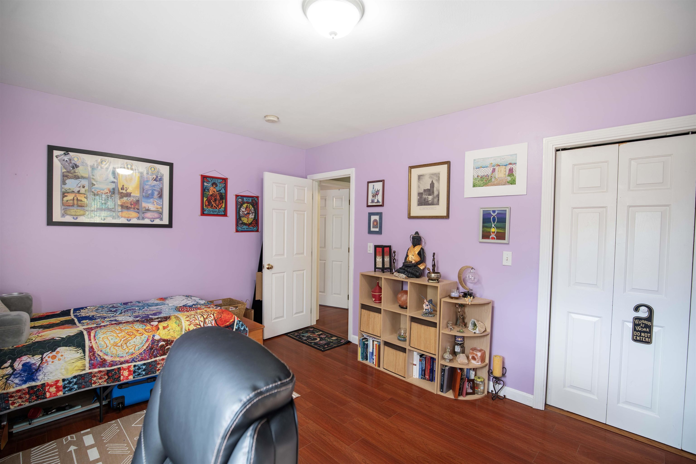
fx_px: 309
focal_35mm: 16
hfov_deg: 96.7
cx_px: 348
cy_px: 232
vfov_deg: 73.7
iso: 100
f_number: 4
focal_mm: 16
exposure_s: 1/2
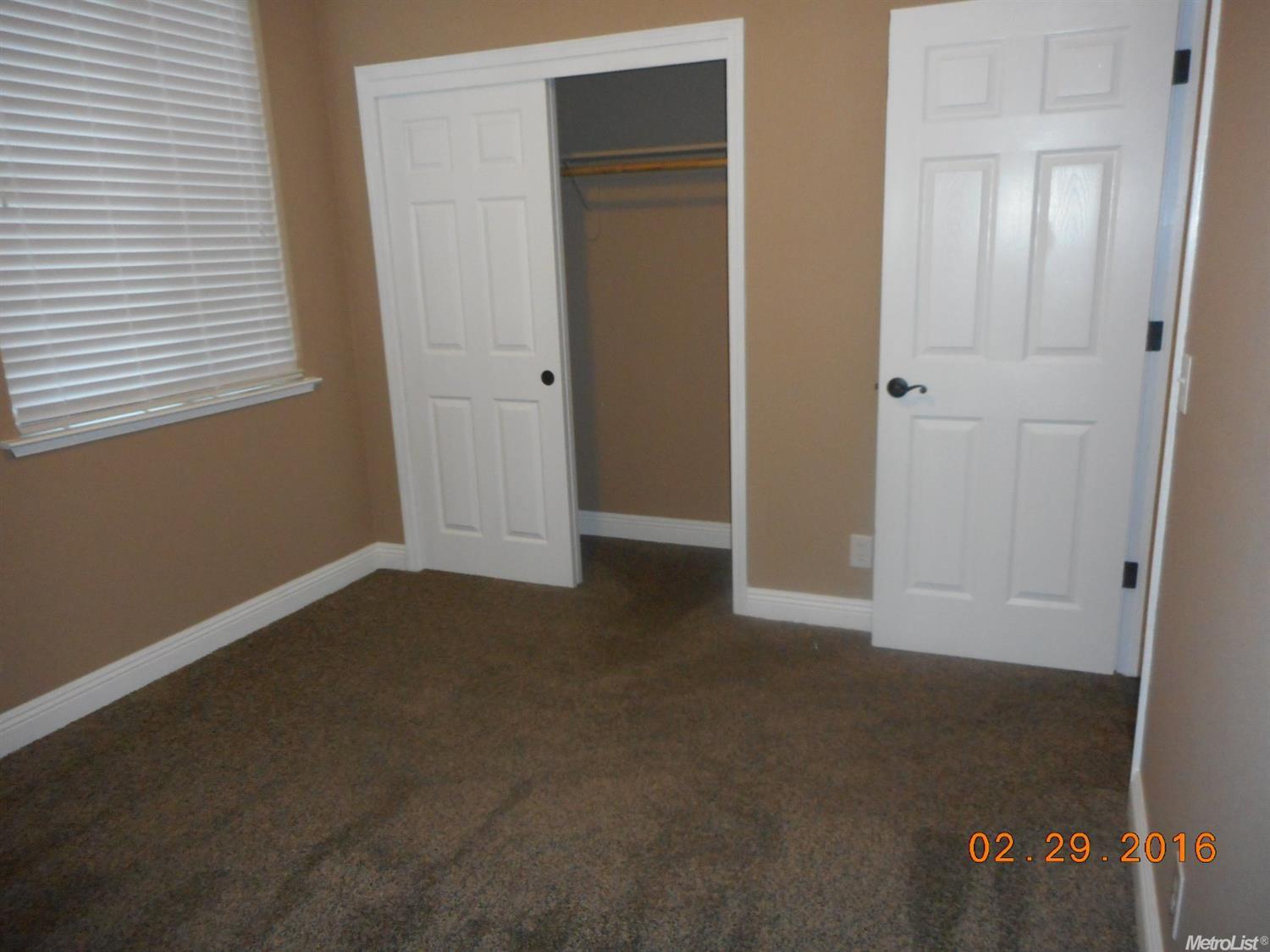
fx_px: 917
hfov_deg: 69.4
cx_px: 635
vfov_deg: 54.9
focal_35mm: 25
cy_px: 476
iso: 400
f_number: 3.7
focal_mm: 4.5
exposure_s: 1/25
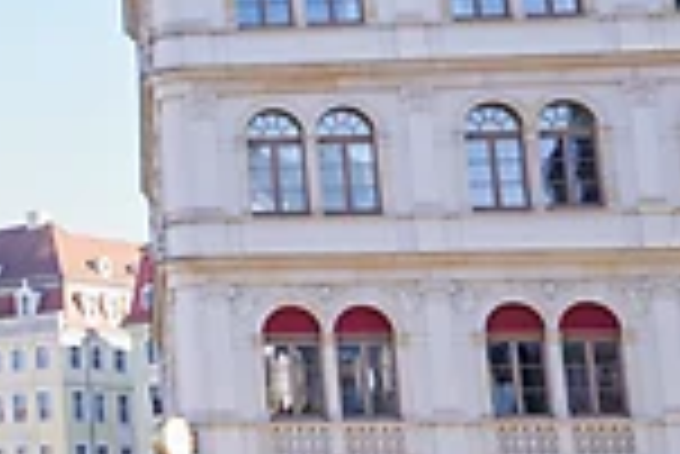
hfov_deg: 13.9
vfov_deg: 11.2
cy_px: 151
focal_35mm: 122
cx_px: -721
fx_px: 2307
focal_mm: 24
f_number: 2.8
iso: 160
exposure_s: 1/400
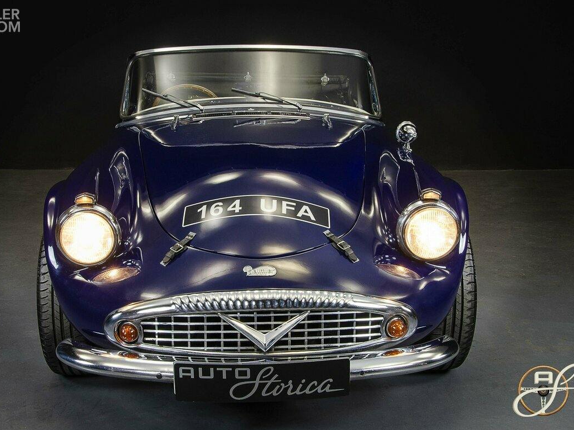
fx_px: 855
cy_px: 219
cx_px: 263
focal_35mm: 52
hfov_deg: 37.1
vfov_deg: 28.3
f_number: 13
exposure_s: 1/4
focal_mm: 31
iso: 200
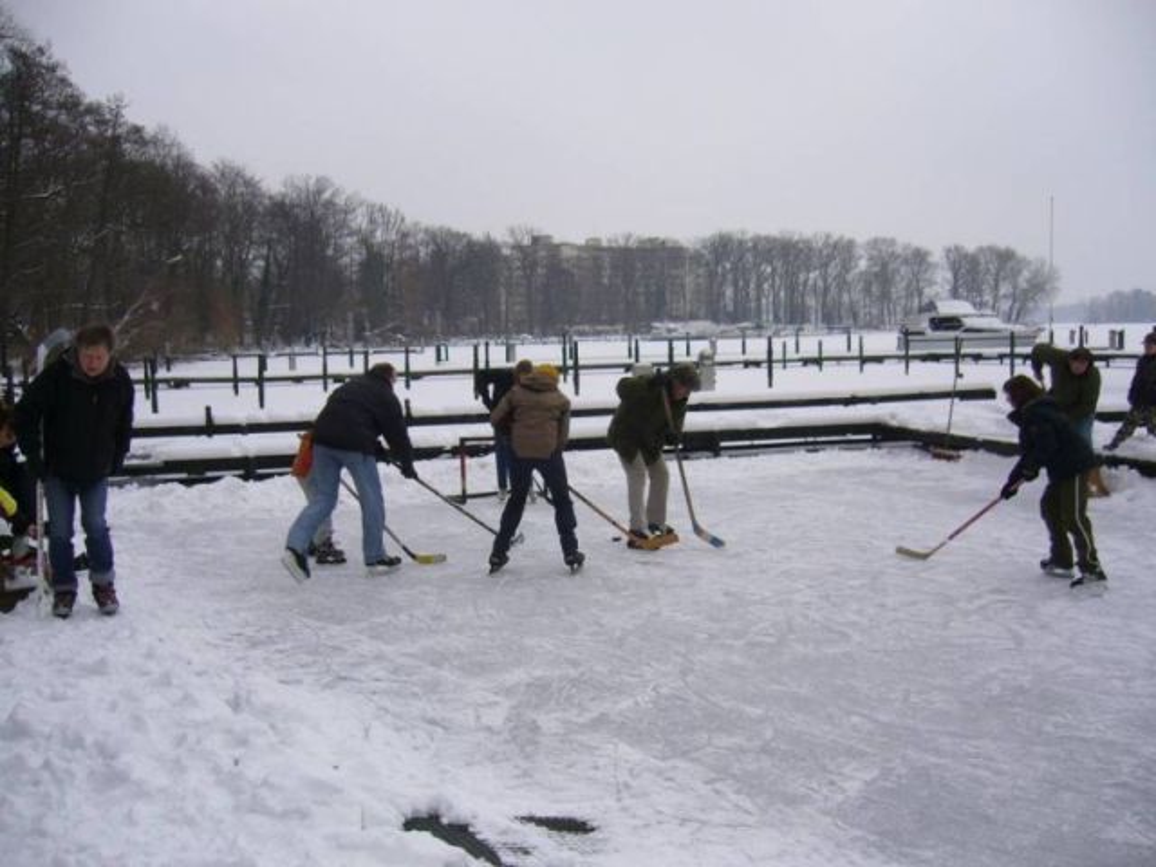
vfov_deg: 40.7
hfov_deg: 52.6
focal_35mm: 35
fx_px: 1169
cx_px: 578
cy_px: 434
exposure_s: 1/250
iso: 80
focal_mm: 5.8
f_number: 2.8
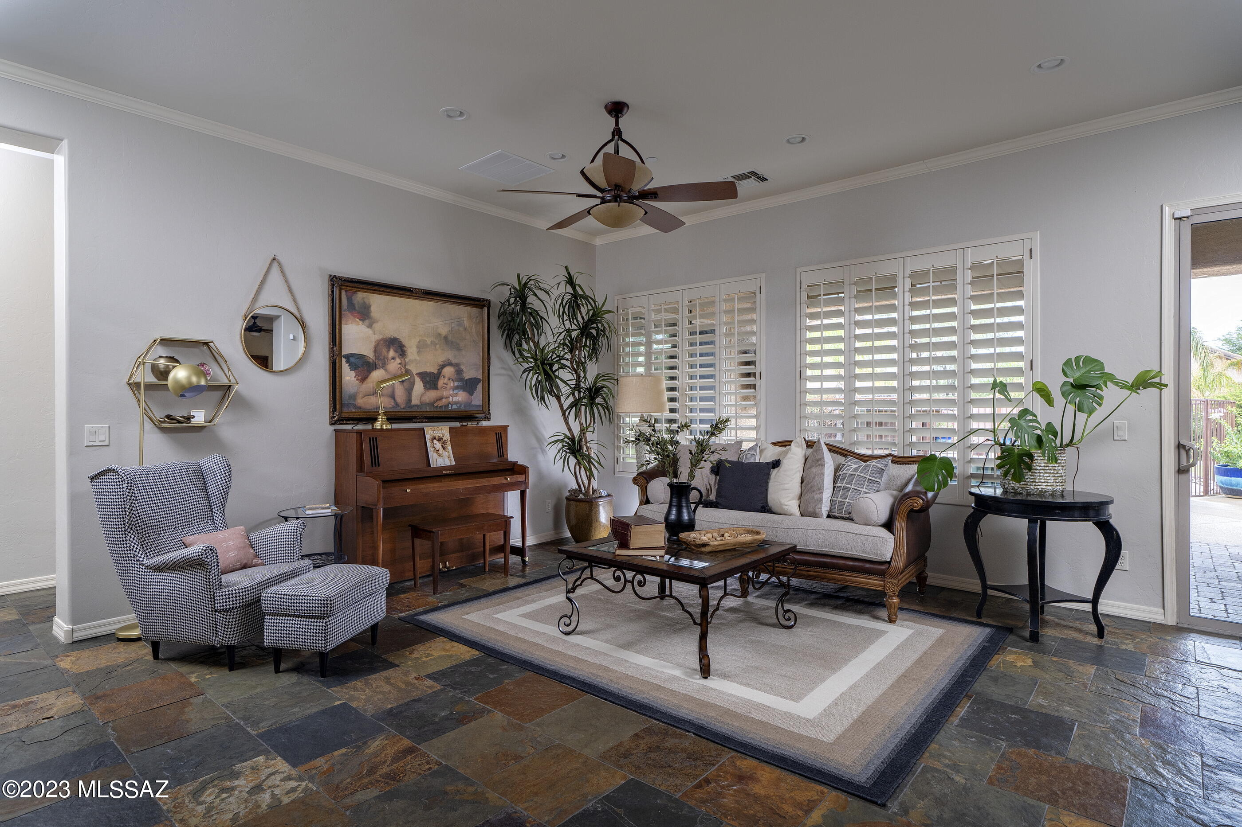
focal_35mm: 17
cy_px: 414
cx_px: 621
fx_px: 586
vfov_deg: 70.4
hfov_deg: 93.3
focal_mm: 17
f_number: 7.1
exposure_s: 1/40
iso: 200
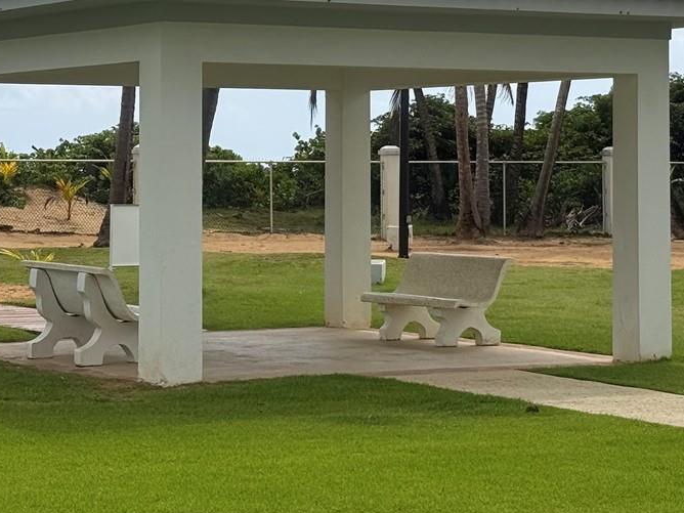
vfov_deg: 12.8
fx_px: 2272
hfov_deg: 17.1
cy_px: 106
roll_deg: +0.0
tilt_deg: +2.5
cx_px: 298
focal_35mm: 115
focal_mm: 6.76
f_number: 1.78
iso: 64
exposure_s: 1/6024
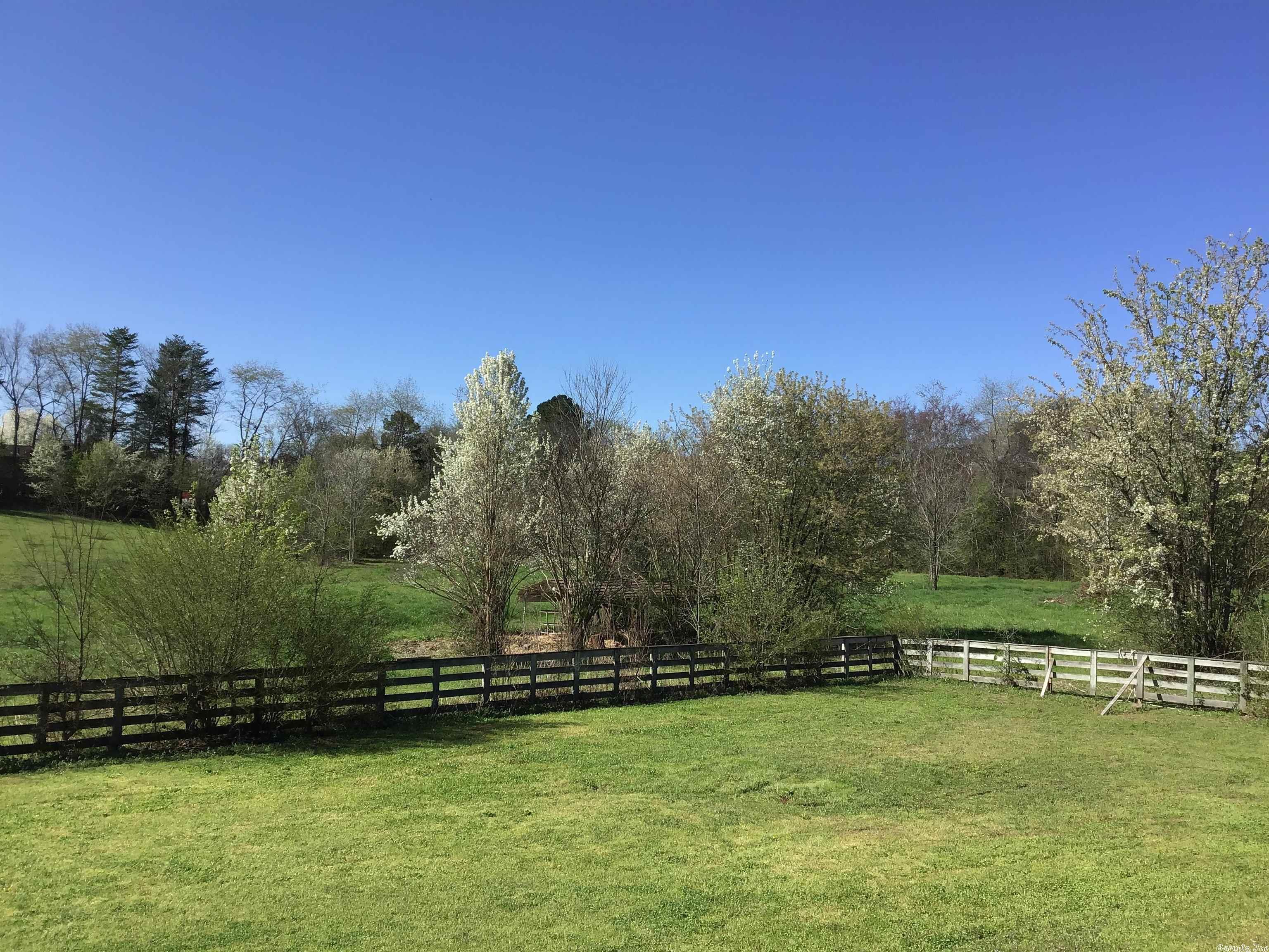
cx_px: 634
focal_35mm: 31
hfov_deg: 58.4
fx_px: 1136
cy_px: 476
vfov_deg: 45.4
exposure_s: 1/1045
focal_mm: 3.3
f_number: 2.4
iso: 25
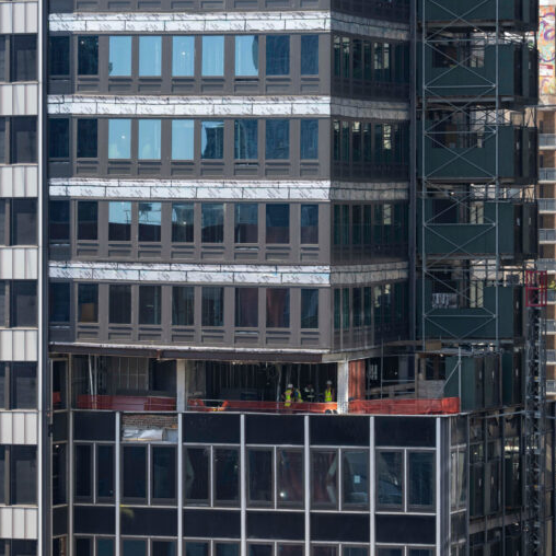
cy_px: 279
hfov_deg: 9.9
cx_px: 240
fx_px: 3198
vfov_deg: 9.9
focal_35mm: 176
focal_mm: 137
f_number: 2.8
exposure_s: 1/1600
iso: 320
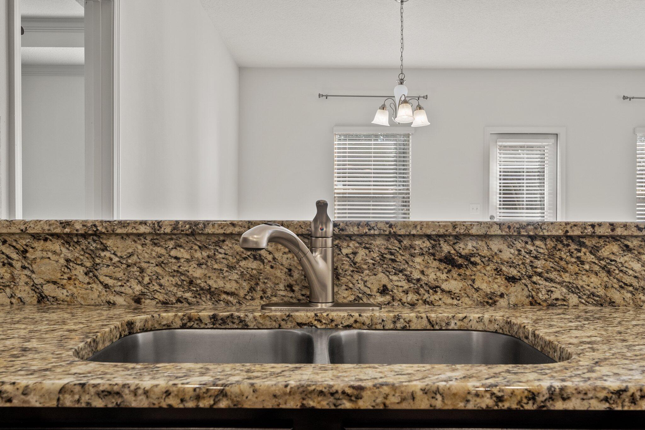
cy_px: 215
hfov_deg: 58.7
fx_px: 573
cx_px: 322
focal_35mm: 32
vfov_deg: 41.1
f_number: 8
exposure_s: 1/6
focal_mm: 21.4
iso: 640
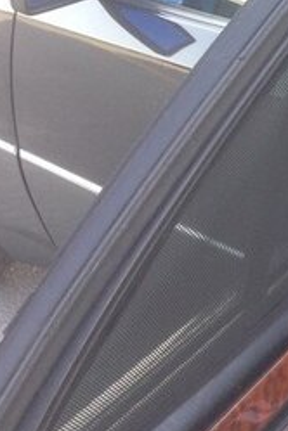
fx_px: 1092
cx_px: 564
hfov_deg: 13.1
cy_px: 148
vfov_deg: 22.3
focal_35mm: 91
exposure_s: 1/120
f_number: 2.4
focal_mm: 4.12
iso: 80
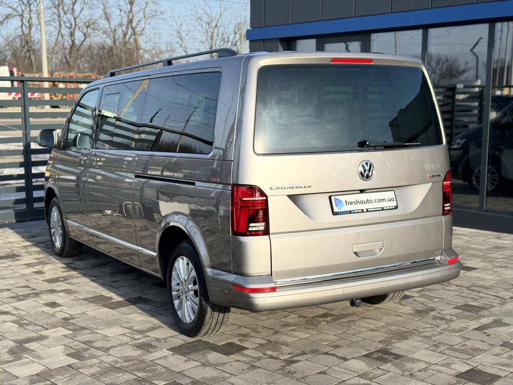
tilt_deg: -9.0
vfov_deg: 30.3
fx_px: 711
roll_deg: +0.6
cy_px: 192
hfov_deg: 39.7
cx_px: 256
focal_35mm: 48
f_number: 1.78
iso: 64
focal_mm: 6.76
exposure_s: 1/2513
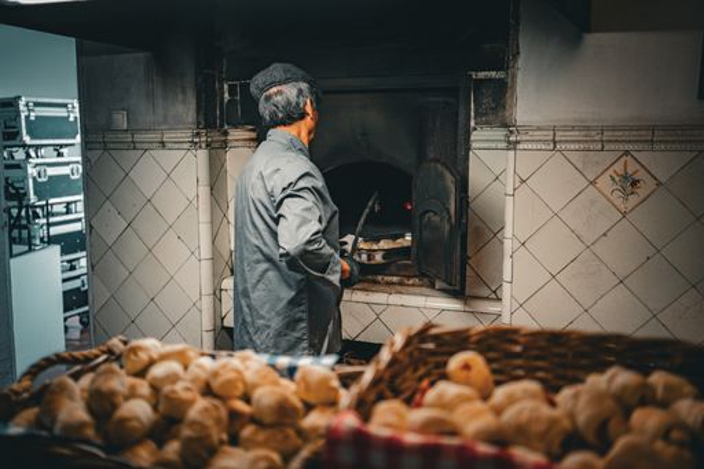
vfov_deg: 37.8
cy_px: 234
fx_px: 684
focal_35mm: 35
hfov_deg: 54.4
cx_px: 352
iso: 640
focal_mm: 35
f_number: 1.8
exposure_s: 1/320
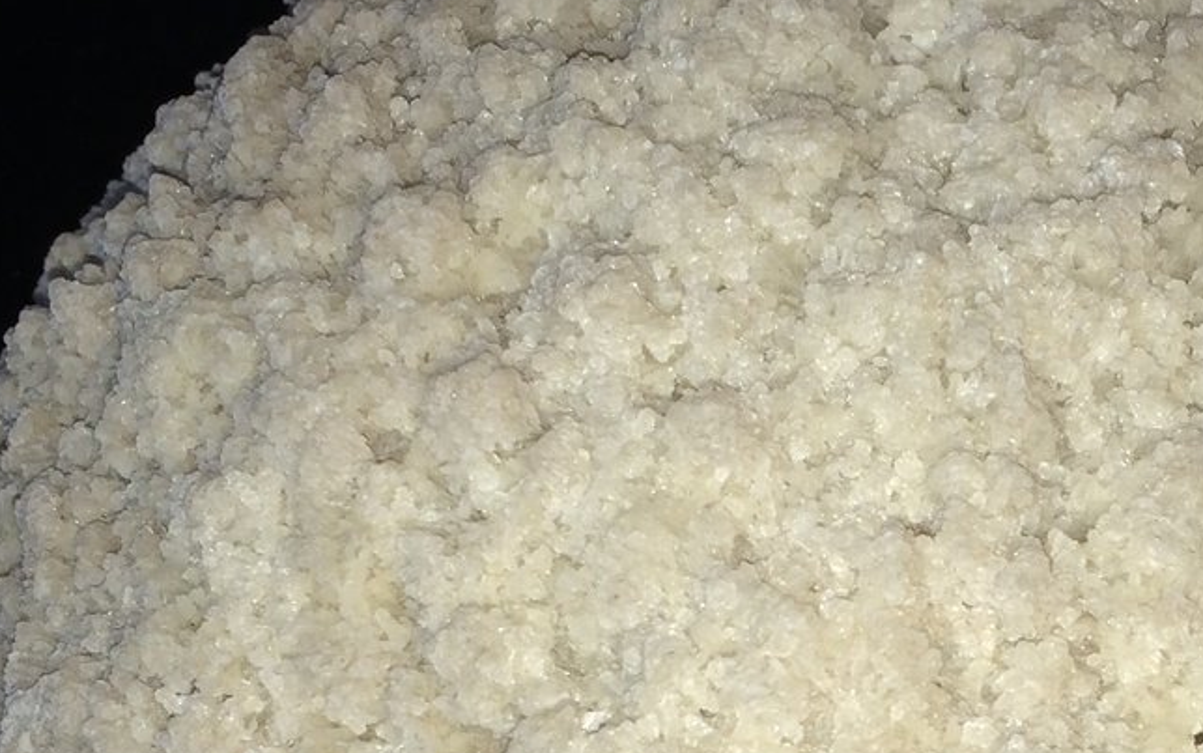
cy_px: 822
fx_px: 2591
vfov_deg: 16.1
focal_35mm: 79
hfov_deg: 25.7
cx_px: 973
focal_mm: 4.12
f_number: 2.2
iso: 32
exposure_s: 1/124
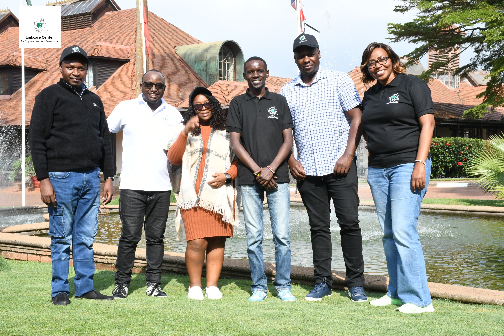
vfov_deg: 26.5
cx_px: 252
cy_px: 168
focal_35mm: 51
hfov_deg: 38.9
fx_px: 714
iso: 500
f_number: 18
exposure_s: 1/100
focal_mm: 34
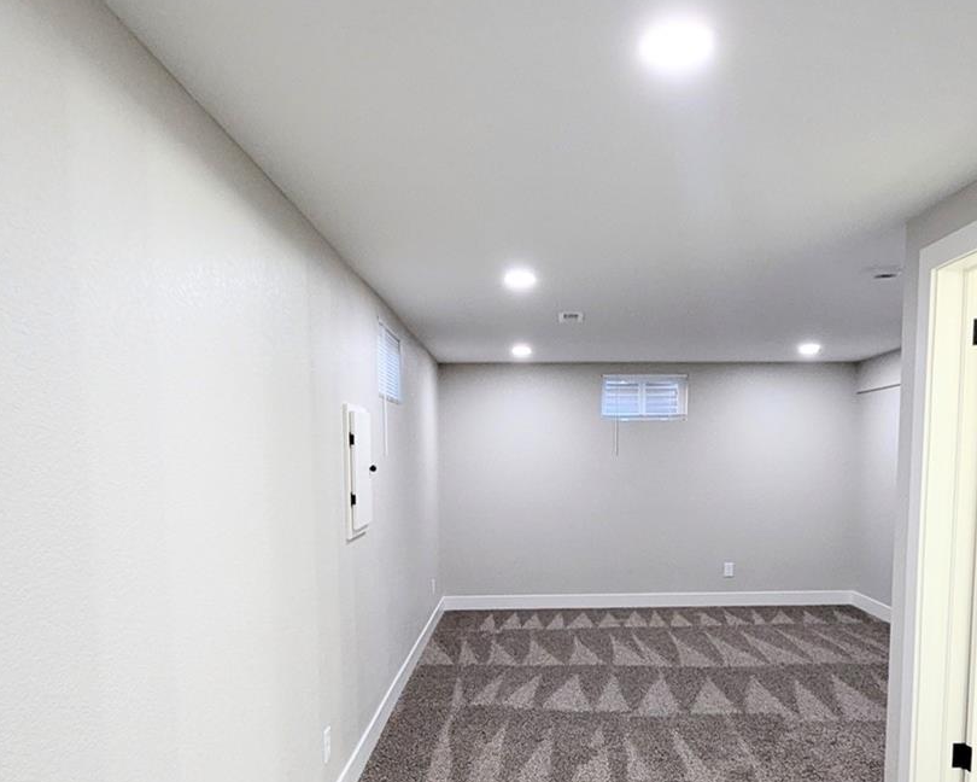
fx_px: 723
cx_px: 549
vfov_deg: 55.6
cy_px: 519
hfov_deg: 67.8
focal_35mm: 25
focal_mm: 1.95
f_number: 2.2
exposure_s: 1/24
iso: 62
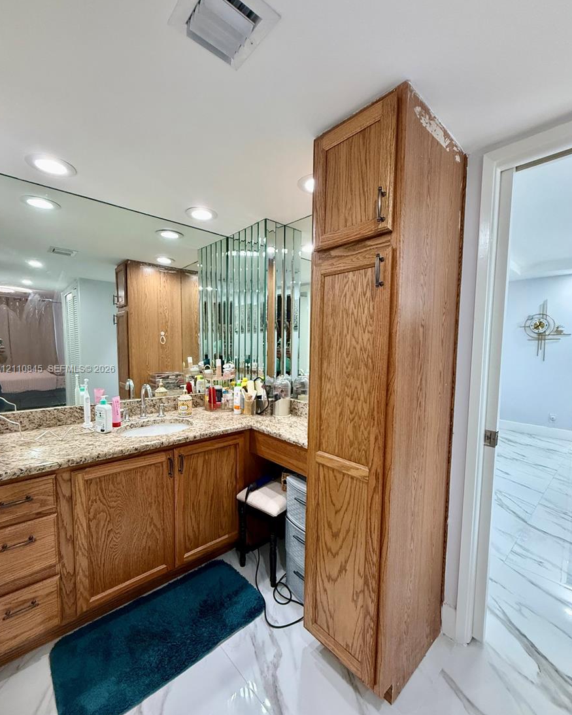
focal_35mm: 15
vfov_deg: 96.7
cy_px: 370
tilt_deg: -3.7
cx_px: 288
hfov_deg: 84.1
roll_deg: -1.3
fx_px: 317
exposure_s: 1/120
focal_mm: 2.22
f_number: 2.2
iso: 320
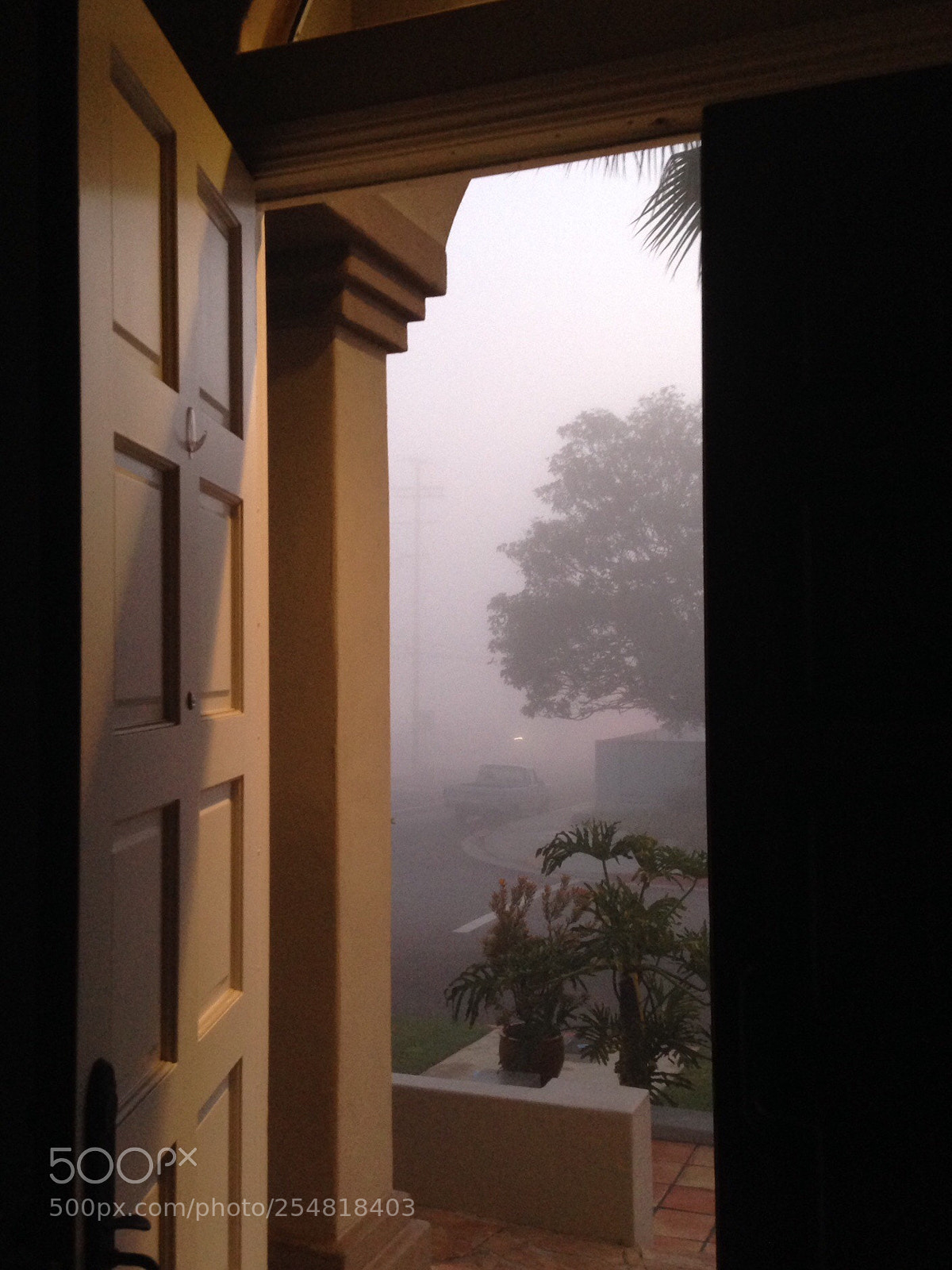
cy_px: 635
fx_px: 1210
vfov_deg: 55.4
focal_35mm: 33
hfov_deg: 42.9
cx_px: 476
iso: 200
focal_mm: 4.12
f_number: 2.4
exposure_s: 1/20
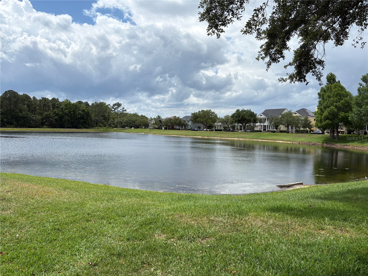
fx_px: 276
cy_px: 138
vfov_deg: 53.1
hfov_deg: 67.3
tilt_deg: -2.3
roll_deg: -1.5
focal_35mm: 26
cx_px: 184
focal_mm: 5.96
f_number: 1.6
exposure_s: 1/5814
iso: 50
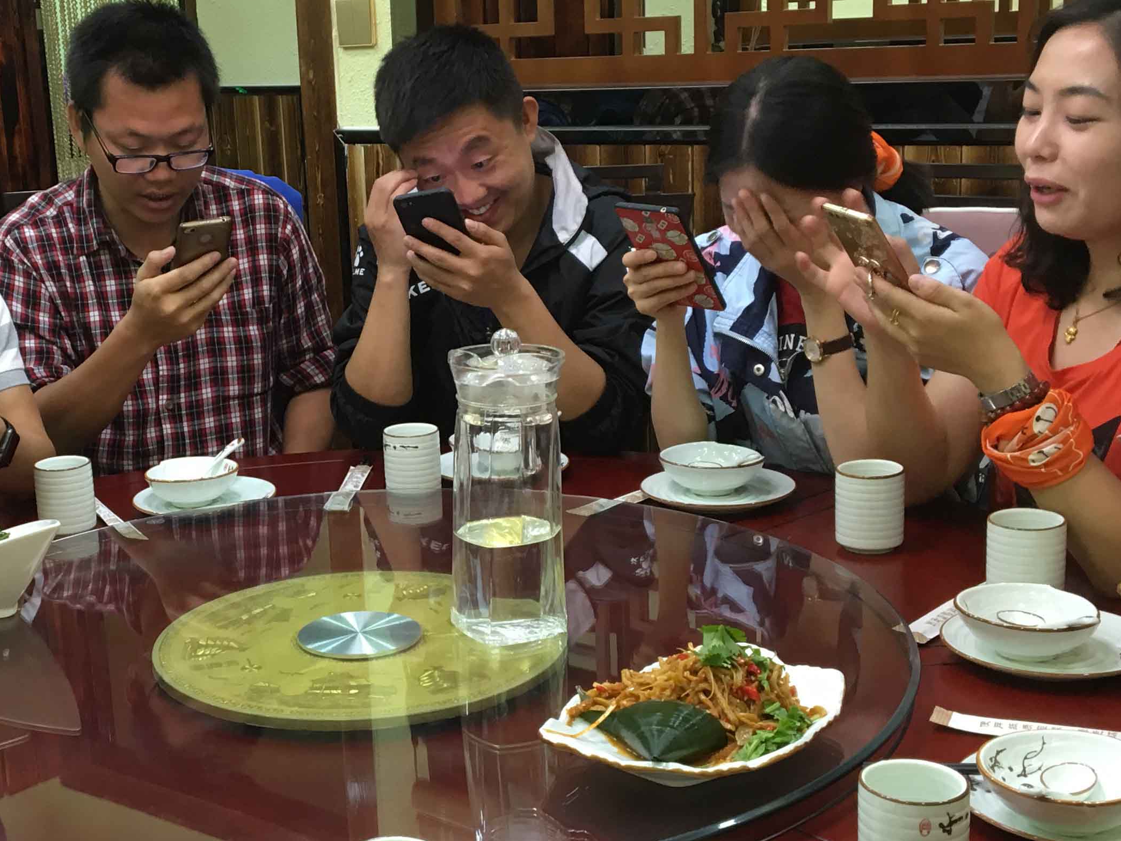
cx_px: 316
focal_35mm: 56
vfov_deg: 26.1
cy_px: 434
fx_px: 1813
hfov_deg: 33.8
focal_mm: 4.15
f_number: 2.2
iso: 100
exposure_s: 1/33
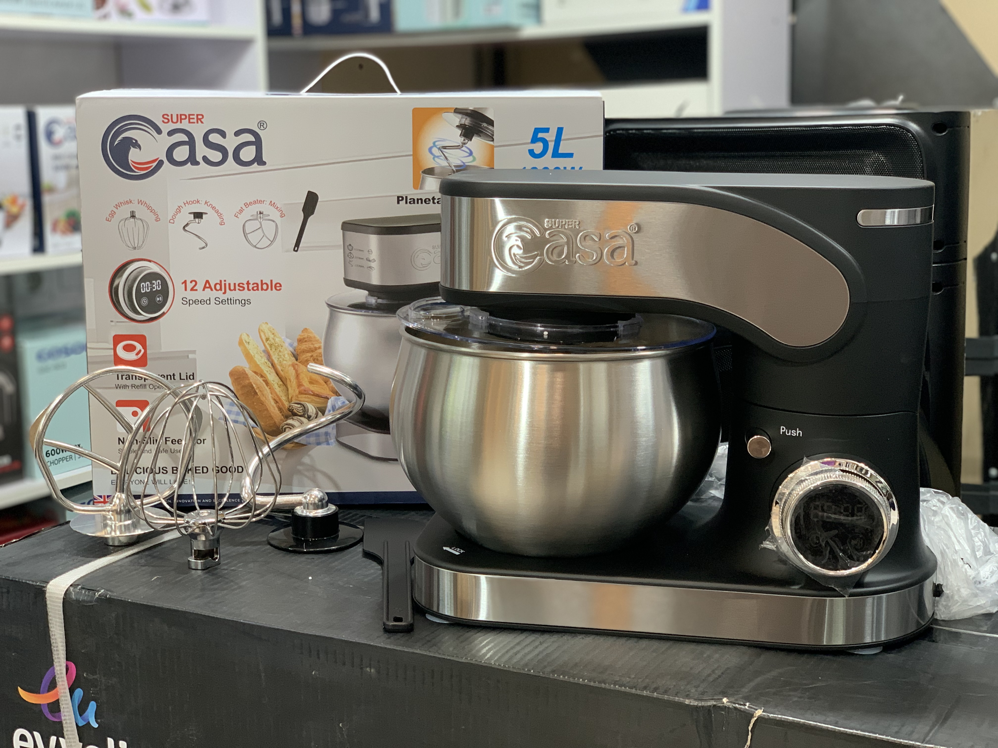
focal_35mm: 52
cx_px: 499
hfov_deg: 36.8
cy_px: 374
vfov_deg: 28.0
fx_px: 1499
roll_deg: +0.8
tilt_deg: -7.9
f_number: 2.4
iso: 100
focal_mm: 6
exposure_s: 1/50
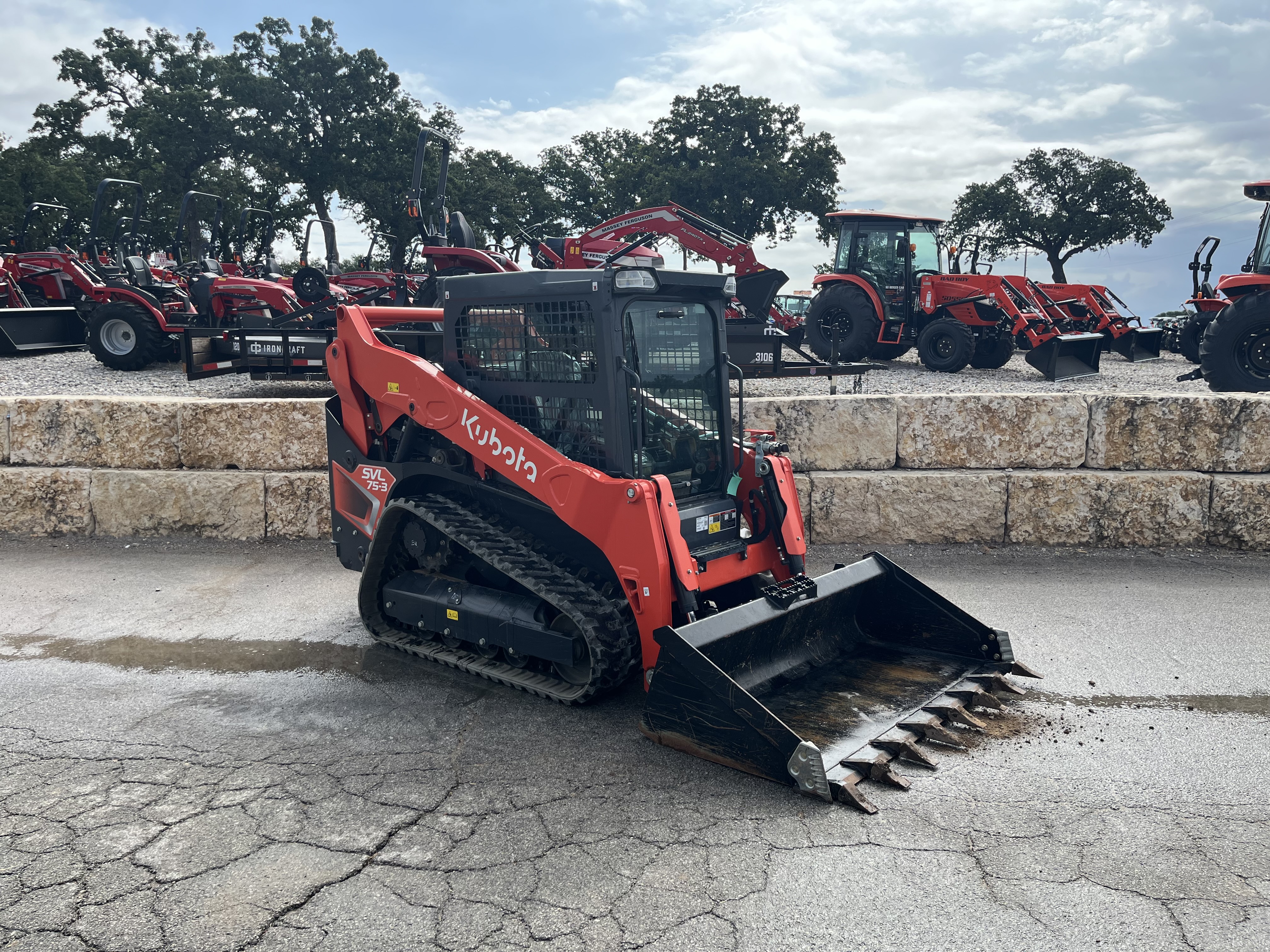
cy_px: 476
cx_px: 635
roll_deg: +0.7
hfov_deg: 67.3
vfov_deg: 53.1
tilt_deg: -6.3
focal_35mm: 26
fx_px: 954
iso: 50
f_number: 1.6
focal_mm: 5.1
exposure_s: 1/2309
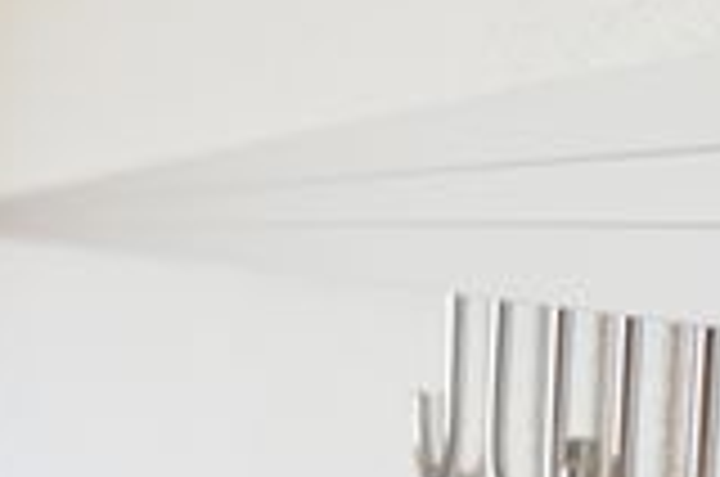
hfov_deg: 26.7
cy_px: 338
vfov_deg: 18.0
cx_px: 526
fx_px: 1497
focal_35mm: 75
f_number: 4.5
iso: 800
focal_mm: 16
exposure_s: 1/80
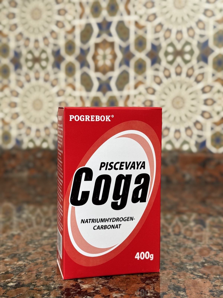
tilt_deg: -3.0
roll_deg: -0.4
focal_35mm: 48
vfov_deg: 39.7
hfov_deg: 30.3
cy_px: 149
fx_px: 412
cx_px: 112
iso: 64
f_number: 1.78
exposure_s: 1/448
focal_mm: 6.76
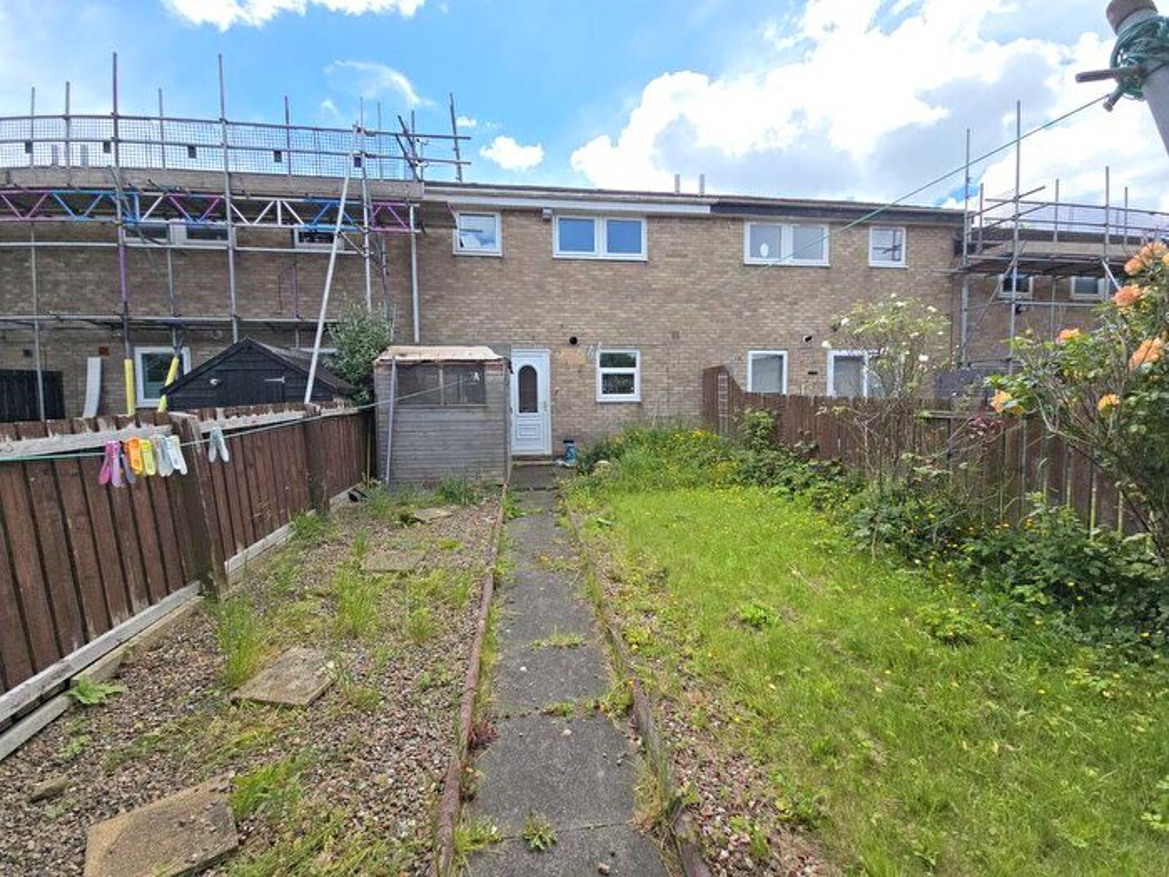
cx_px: 584
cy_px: 438
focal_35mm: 13
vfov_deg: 89.9
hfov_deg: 106.2
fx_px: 439
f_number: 2.2
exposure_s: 1/1186
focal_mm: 2.2
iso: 50
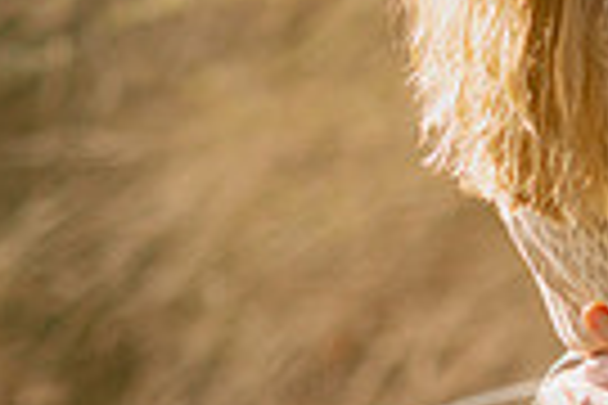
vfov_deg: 3.8
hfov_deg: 5.6
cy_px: 40
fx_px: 6181
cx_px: 811
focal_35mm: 366
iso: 100
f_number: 2
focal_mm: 85
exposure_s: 1/2500
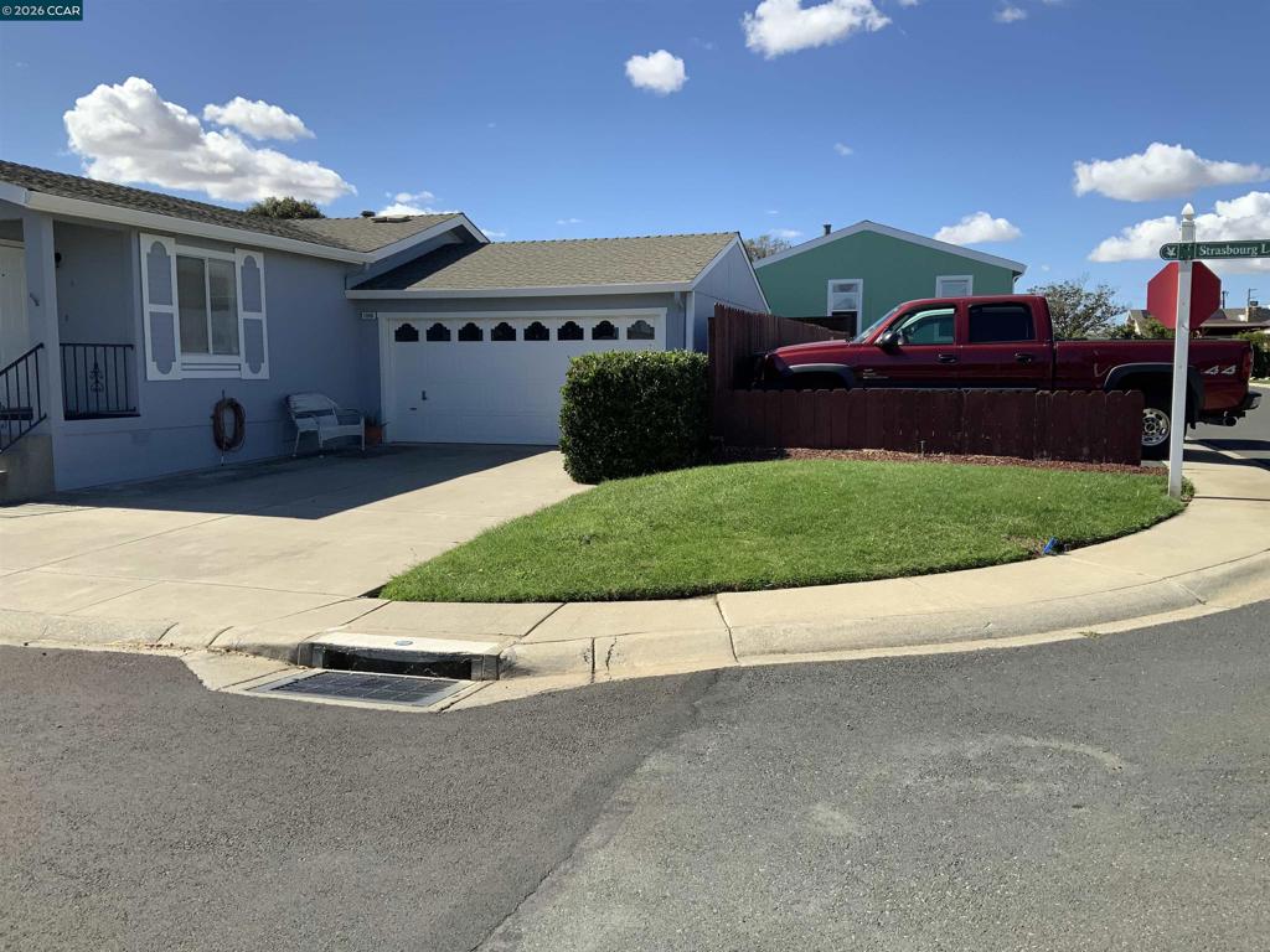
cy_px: 476
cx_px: 635
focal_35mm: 29
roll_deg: +1.0
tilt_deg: -6.9
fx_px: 1064
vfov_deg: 48.2
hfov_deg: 61.7
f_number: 1.8
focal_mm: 3
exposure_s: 1/1848
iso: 16
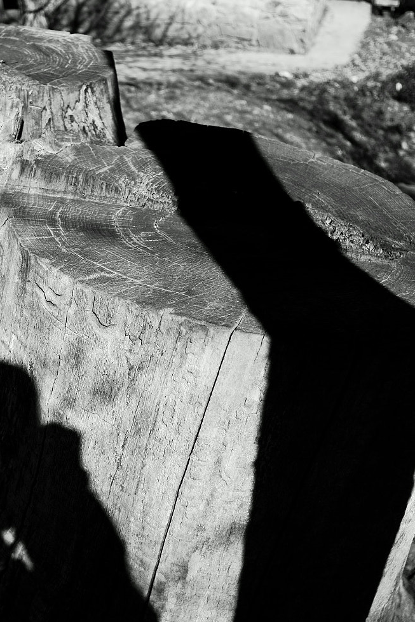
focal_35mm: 49
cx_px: 140
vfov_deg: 40.3
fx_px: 847
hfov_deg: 27.4
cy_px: 301
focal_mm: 20
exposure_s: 1/640
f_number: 3.5
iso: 100
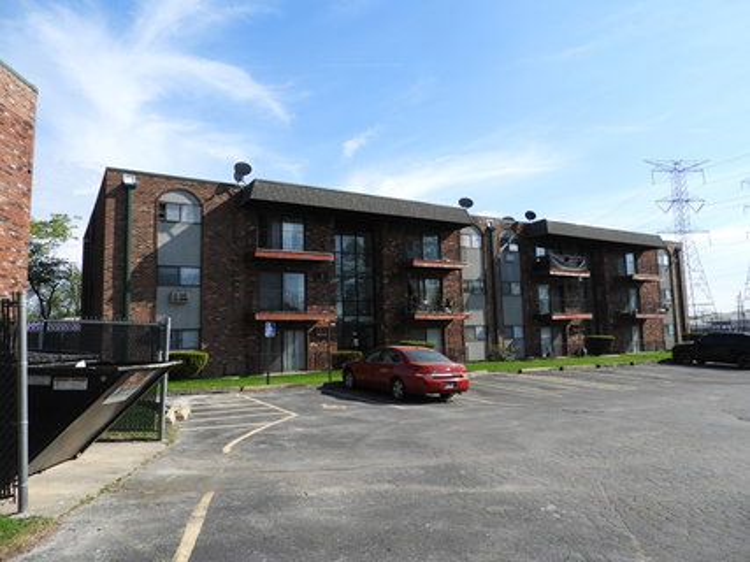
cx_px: 375
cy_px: 281
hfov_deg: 71.6
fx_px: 520
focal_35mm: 24
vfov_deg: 56.8
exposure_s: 1/1250
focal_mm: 4.3
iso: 100
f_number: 3.3
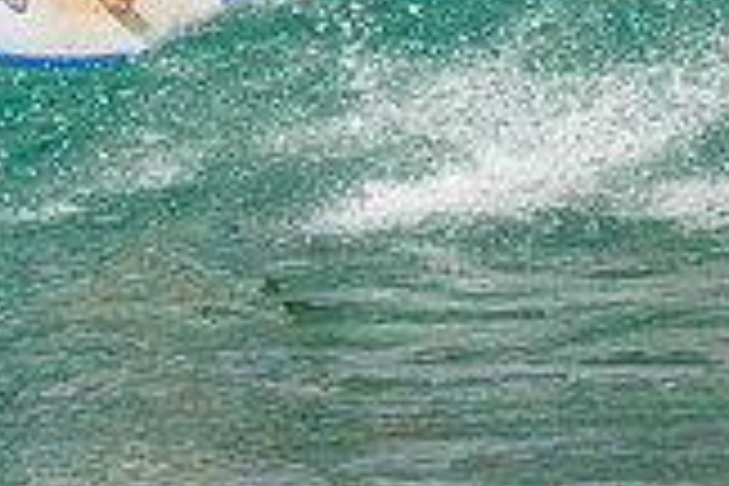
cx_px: 54
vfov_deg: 0.5
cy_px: -205
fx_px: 58174
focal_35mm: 2873
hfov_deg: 0.7
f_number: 11
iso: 800
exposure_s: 1/2000
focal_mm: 800
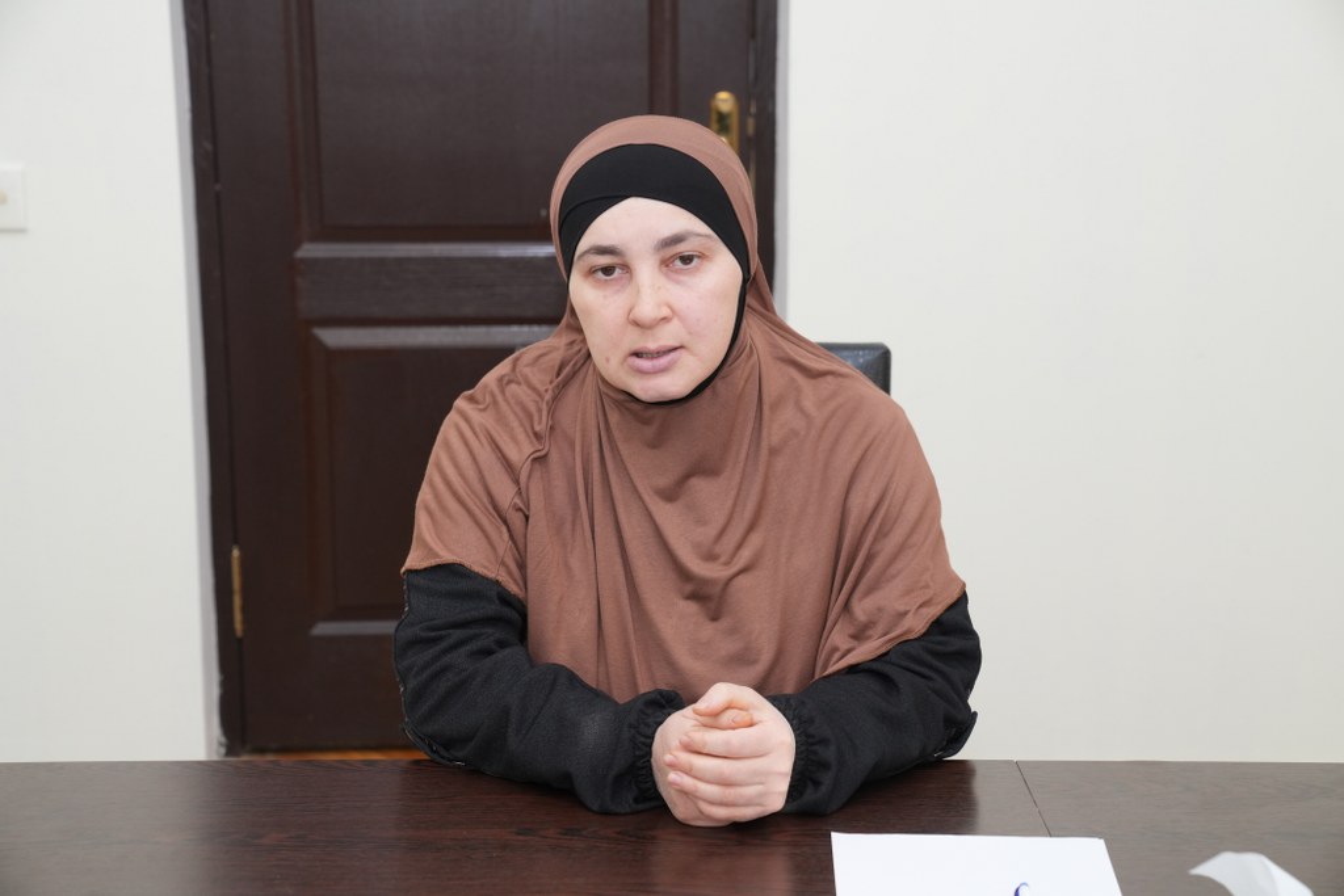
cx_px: 672
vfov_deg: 19.5
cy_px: 448
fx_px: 2614
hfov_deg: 28.8
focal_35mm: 70
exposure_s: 1/200
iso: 800
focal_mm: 70
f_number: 5
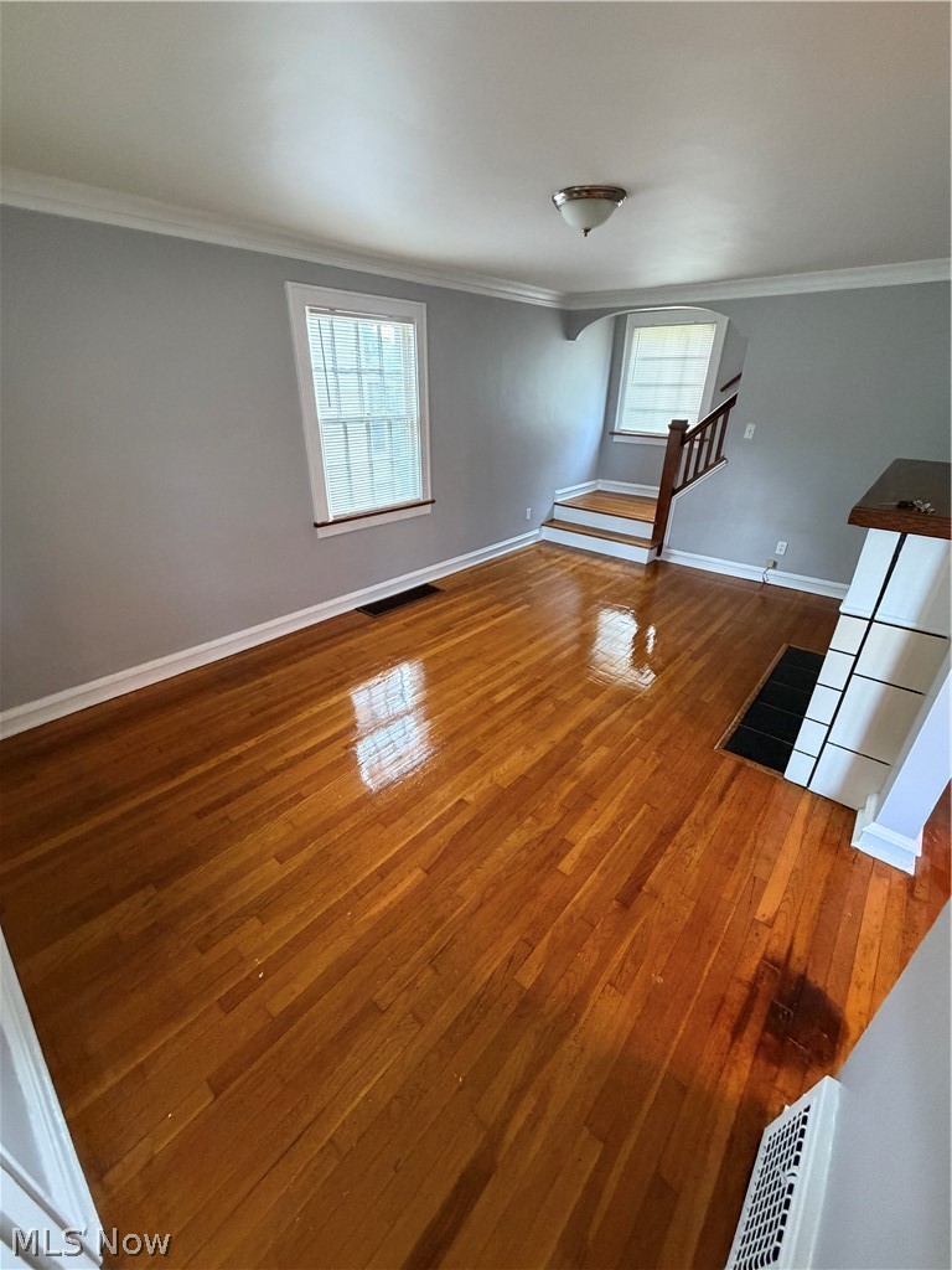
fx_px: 513
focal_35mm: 14
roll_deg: -0.8
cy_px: 635
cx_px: 476
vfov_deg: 102.1
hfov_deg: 85.7
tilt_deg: -28.2
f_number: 2.2
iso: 500
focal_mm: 2.22
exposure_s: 1/60
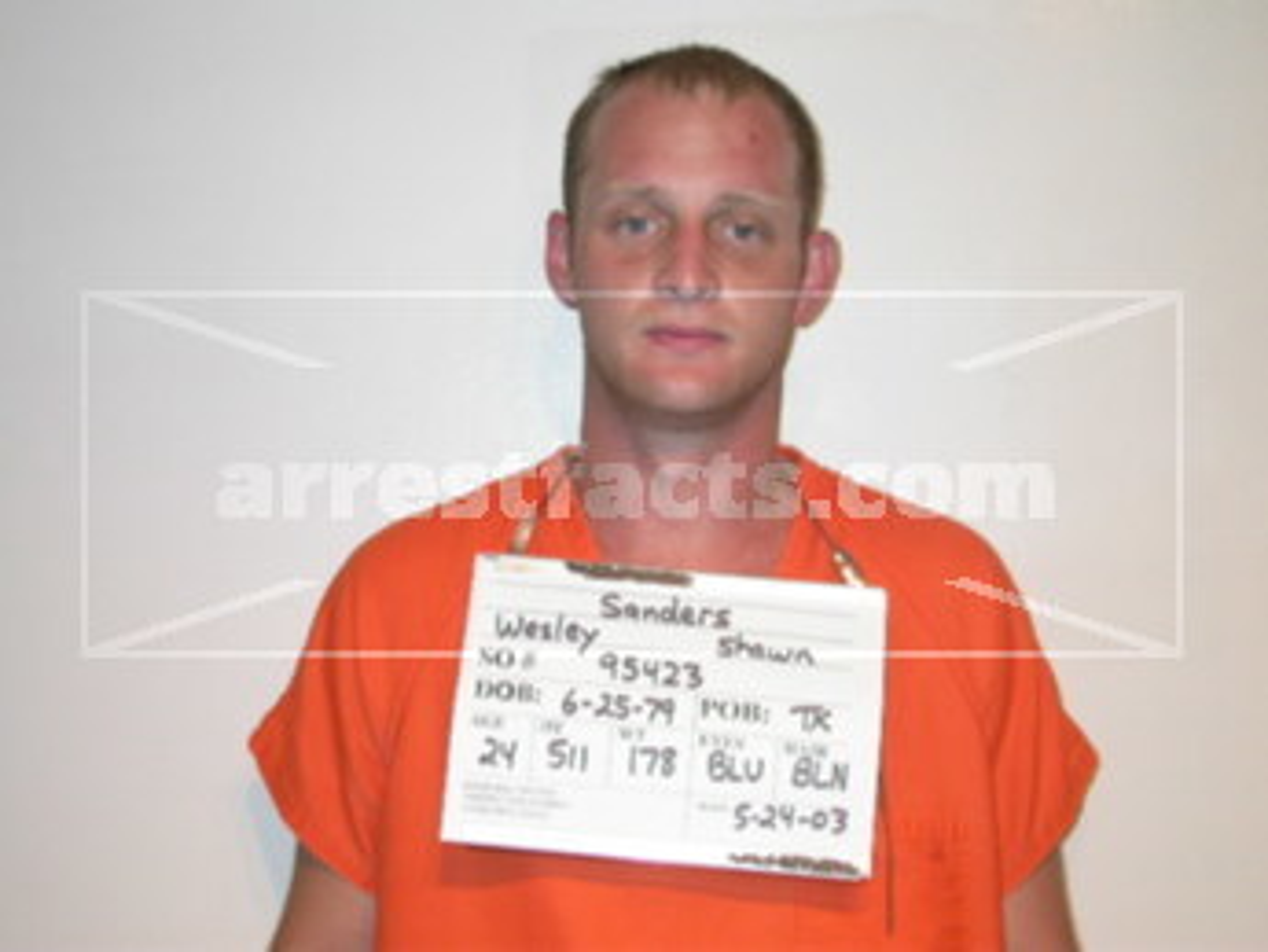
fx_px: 2199
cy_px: 476
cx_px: 634
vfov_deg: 24.4
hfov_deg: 32.2
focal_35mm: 60
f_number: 3.1
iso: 100
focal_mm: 12.4
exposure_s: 1/60.3
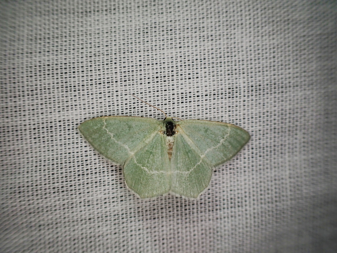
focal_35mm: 30
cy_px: 126
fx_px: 292
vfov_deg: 46.8
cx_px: 168
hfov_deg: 60.0
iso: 100
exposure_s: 1/125
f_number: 2.3
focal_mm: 5.4
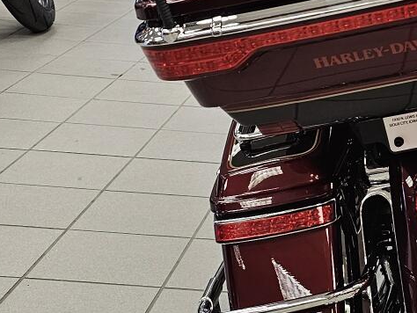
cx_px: 431
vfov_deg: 15.3
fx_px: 1169
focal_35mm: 97
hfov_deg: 19.6
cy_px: 143
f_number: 1.7
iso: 200
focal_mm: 6.3
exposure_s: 1/120
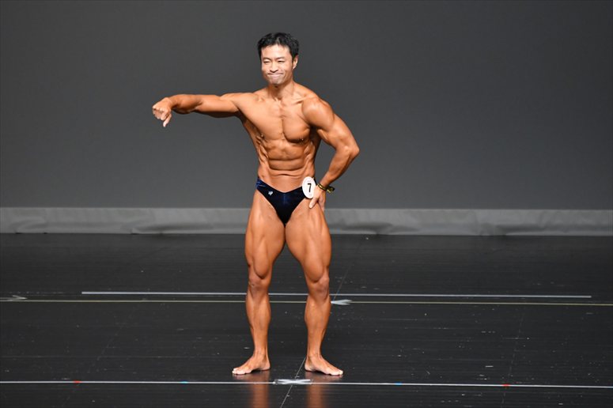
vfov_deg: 3.7
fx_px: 6382
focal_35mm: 375
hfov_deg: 5.5
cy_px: 204
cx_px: 306
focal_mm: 250
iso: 2500
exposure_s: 1/400
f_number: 5.6
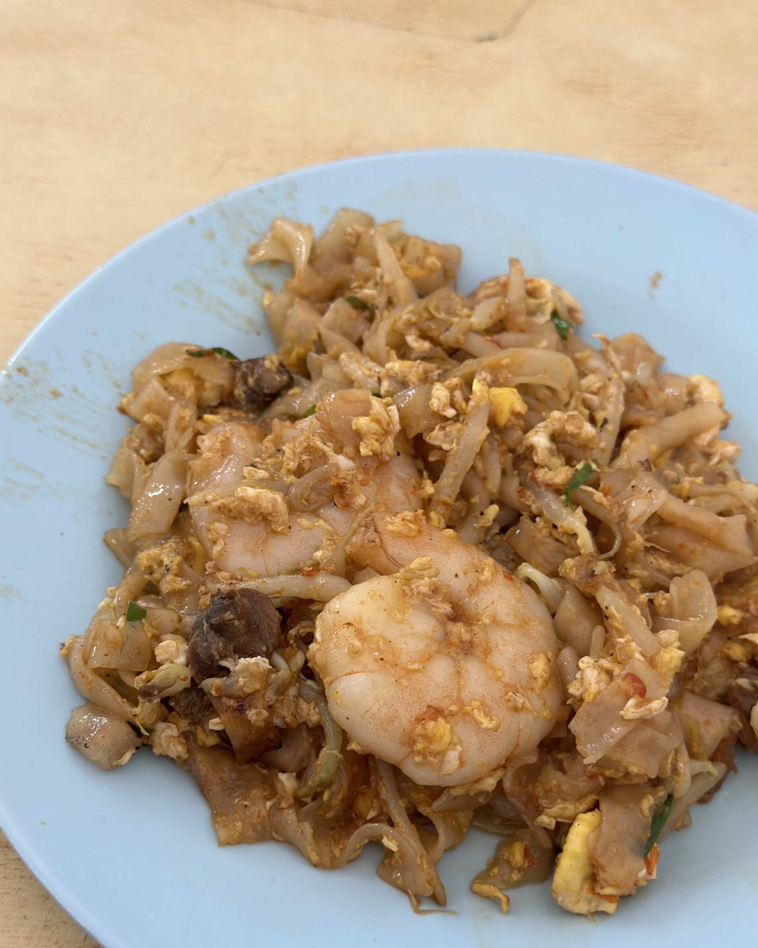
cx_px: 383
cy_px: 511
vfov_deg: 36.6
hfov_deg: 29.7
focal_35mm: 51
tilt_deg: -53.6
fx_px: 1430
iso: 250
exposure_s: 1/60
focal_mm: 6.86
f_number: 1.78
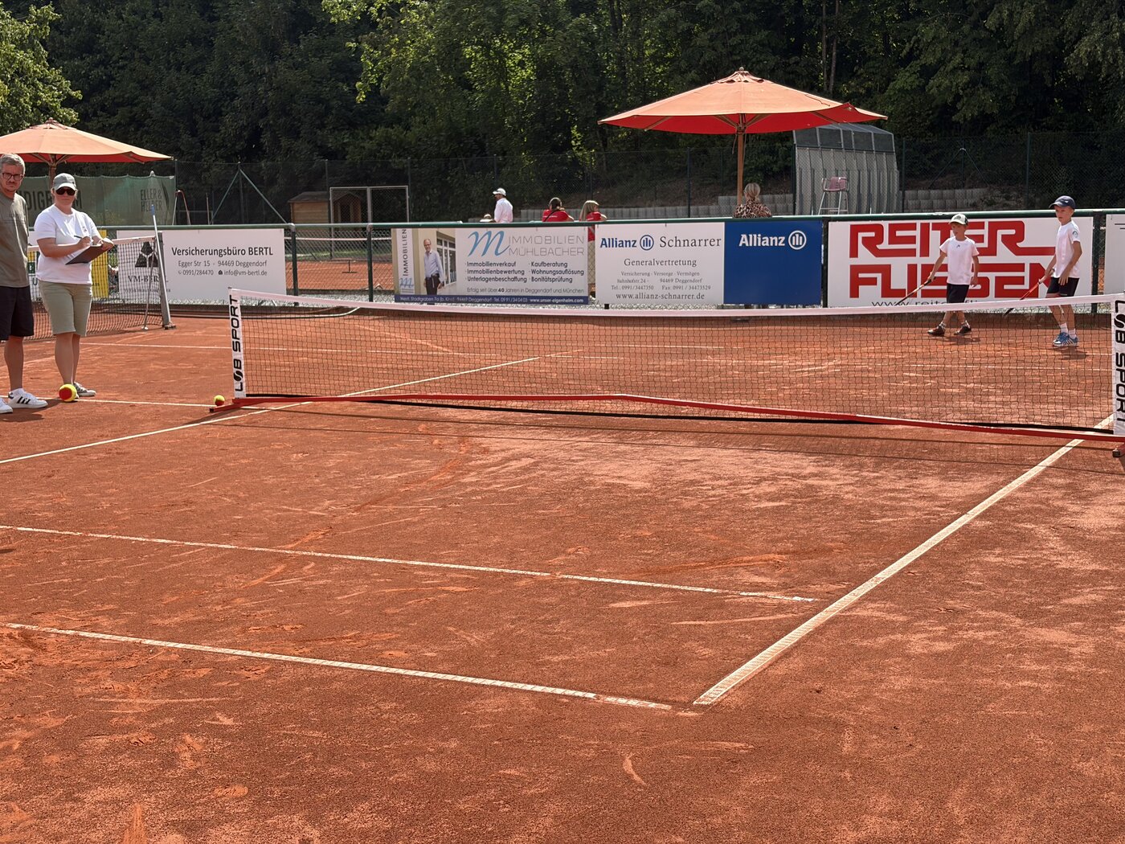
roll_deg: +1.9
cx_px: 562
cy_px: 422
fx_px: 1690
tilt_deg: -7.3
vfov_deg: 28.0
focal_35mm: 52
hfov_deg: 36.8
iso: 32
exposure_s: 1/2364
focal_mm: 5.96
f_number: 1.6
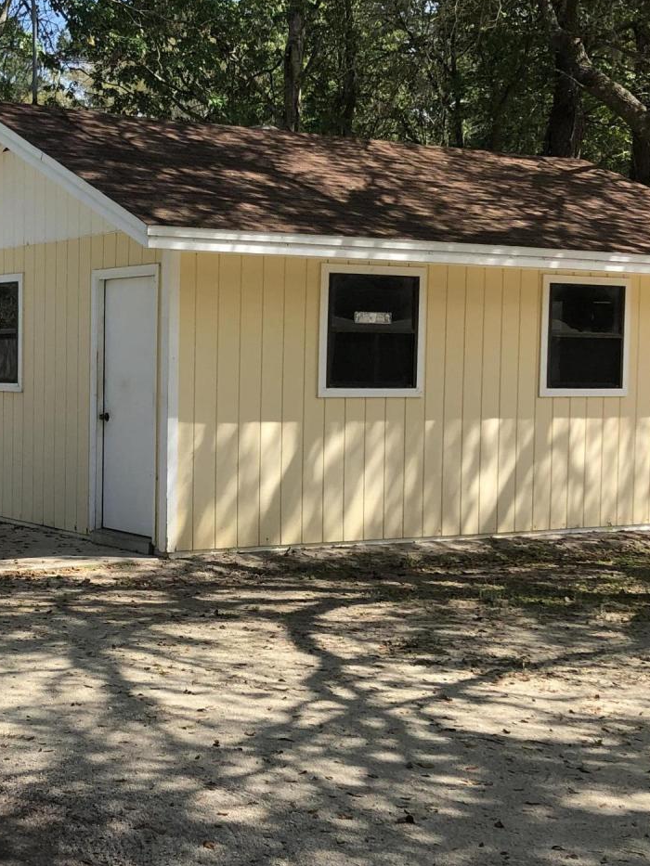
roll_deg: -2.1
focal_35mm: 60
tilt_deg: -1.4
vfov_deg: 32.2
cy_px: 445
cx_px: 120
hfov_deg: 24.0
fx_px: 1502
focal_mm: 3.99
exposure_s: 1/1156
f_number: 1.8
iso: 20
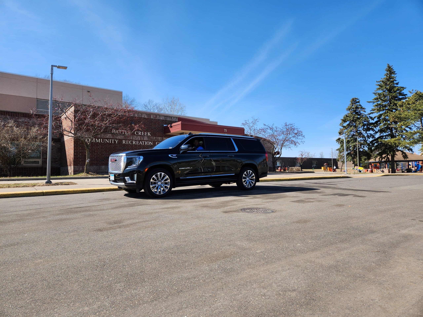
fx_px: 281
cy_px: 158
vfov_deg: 58.9
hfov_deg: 73.9
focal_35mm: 23
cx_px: 212
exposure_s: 1/1108
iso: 20
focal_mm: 5.4
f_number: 1.8
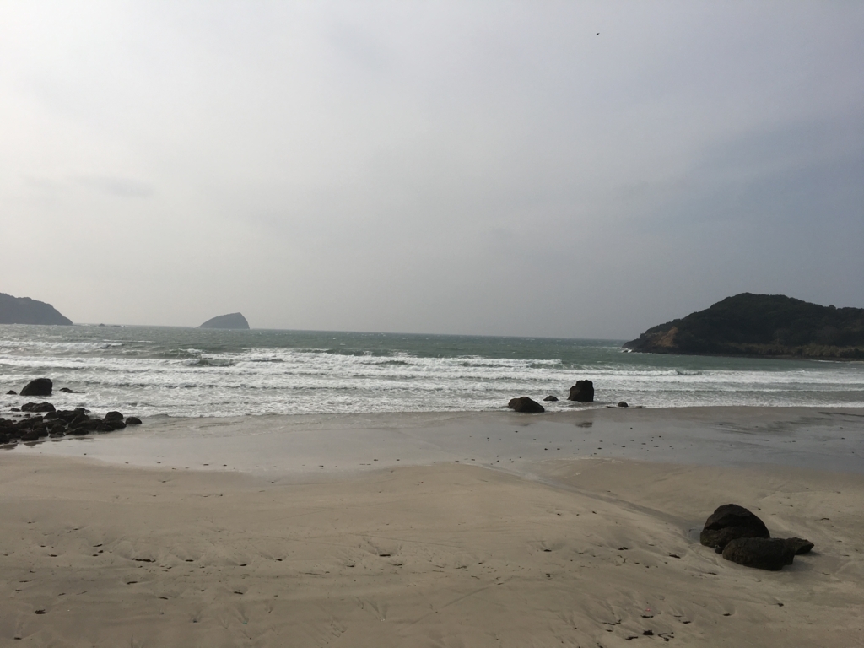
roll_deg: -1.5
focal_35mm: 29
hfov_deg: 61.7
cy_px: 324
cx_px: 432
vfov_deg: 48.2
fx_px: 724
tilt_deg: +1.8
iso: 25
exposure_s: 1/4049
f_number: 2.2
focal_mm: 4.15
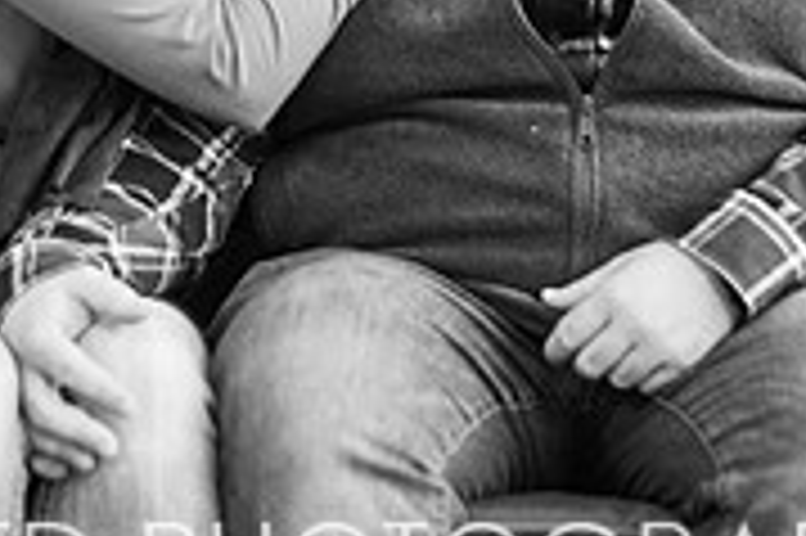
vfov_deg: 7.6
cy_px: -291
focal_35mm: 178
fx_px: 3981
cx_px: 314
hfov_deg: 11.6
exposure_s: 1/250
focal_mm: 50
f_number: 2
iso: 800
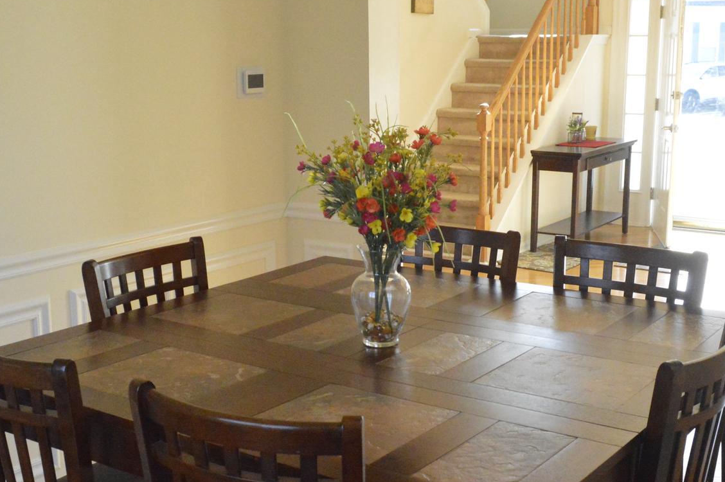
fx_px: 986
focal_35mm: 49
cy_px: 264
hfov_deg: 40.4
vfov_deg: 27.5
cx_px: 355
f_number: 5.6
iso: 6400
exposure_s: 1/640
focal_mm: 18
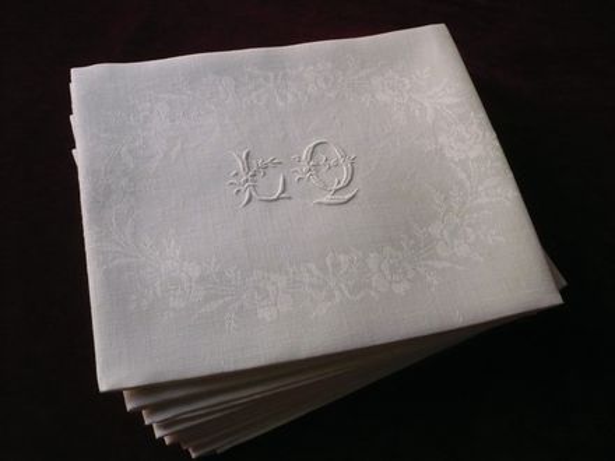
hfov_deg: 52.6
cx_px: 308
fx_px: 622
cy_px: 230
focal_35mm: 35
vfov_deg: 40.7
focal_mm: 5.8
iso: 400
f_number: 2.8
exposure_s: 1/400
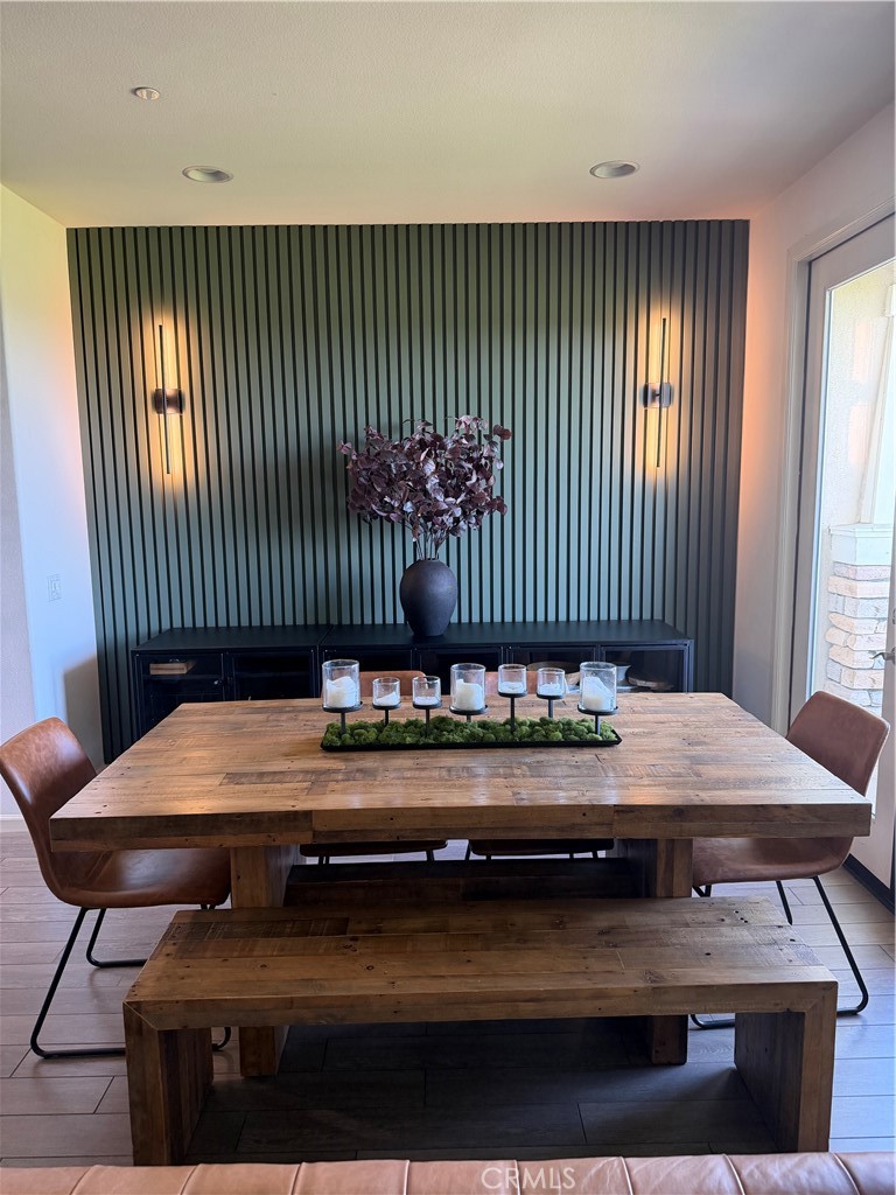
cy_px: 598
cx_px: 448
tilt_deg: -8.0
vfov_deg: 71.6
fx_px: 828
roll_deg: +0.6
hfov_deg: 56.8
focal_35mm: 24
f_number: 1.78
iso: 250
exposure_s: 1/60
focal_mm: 6.76
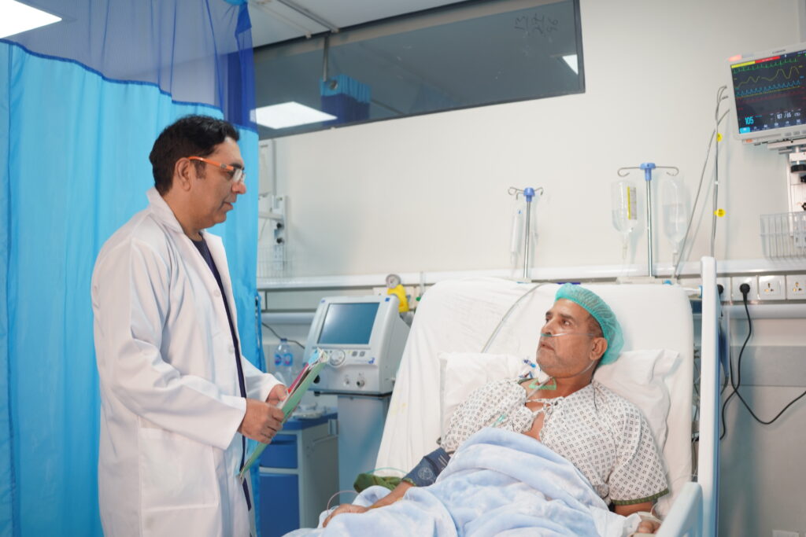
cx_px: 403
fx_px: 784
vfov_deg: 37.9
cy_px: 268
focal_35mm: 35
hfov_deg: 54.4
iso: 640
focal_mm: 35
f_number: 2.5
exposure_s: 1/200
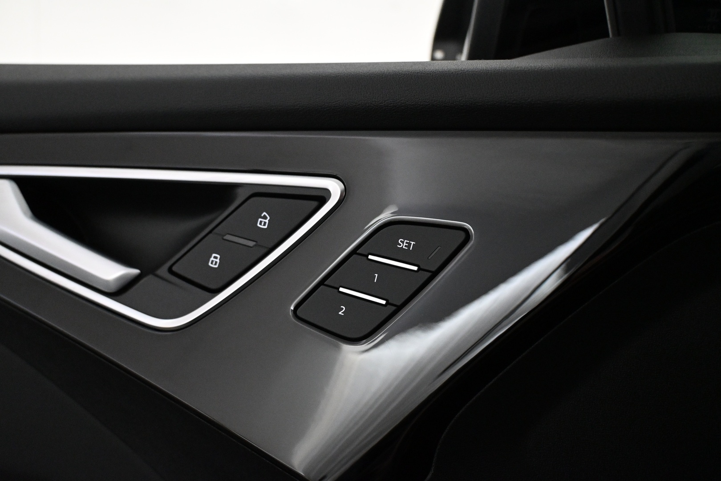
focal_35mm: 36
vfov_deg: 36.9
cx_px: 360
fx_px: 721
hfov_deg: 53.1
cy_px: 240
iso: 4000
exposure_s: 1/160
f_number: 4.2
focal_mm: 24
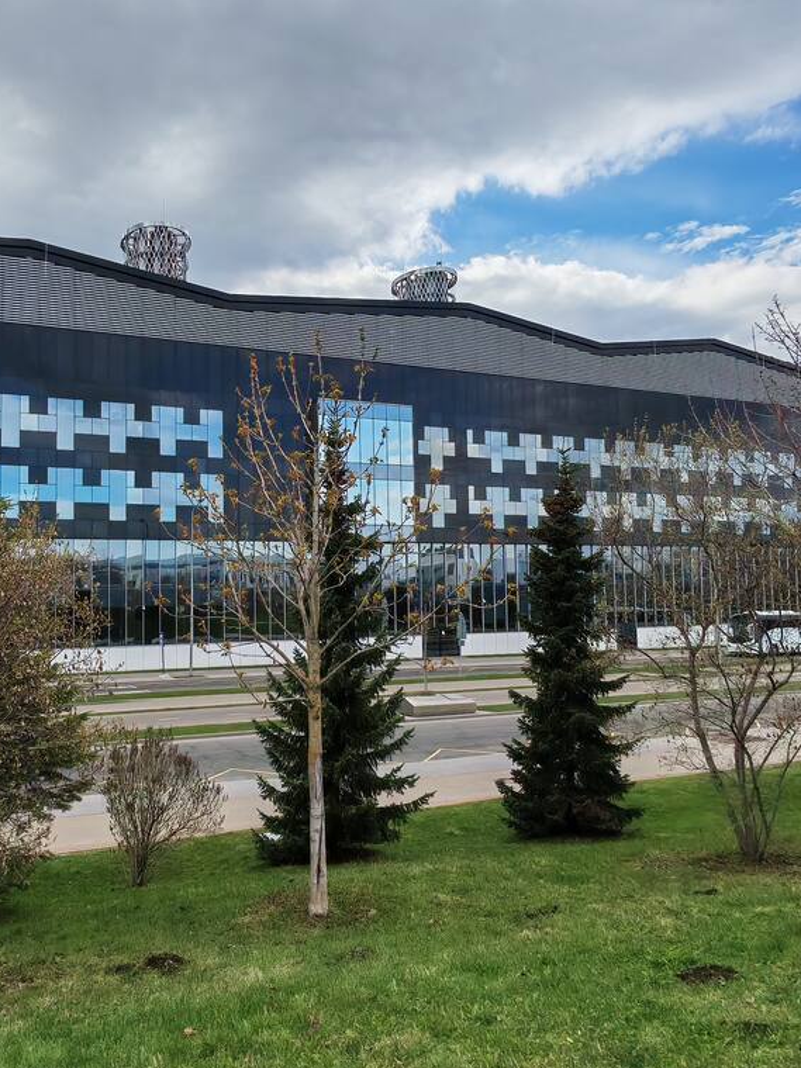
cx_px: 283
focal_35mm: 27
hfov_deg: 50.6
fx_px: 833
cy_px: 536
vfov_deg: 65.3
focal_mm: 1.96
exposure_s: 1/1300
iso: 50
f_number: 2.2
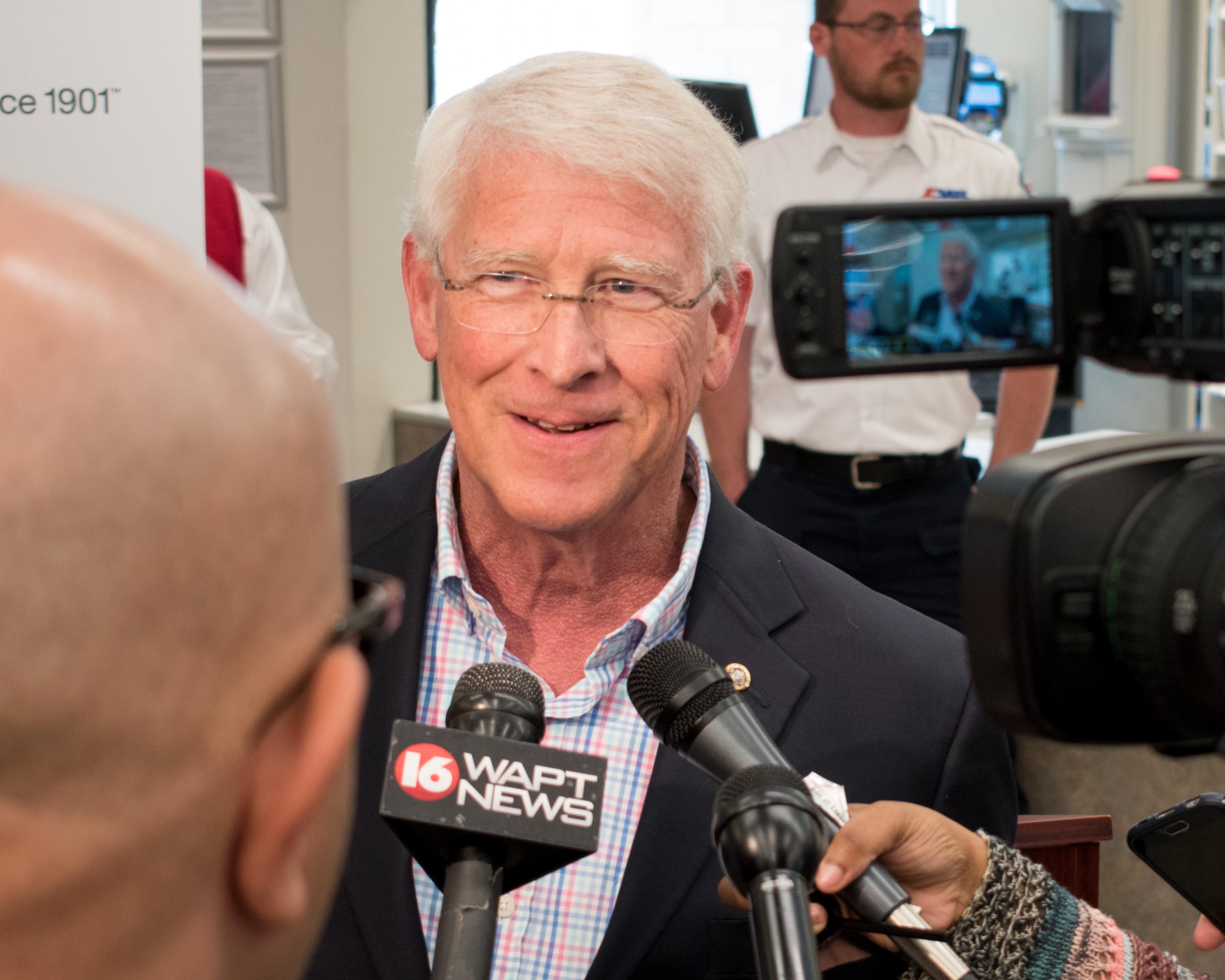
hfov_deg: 22.1
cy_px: 598
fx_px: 3118
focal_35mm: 86
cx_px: 816
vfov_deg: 17.8
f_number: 5
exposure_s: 1/60
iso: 800
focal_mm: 36
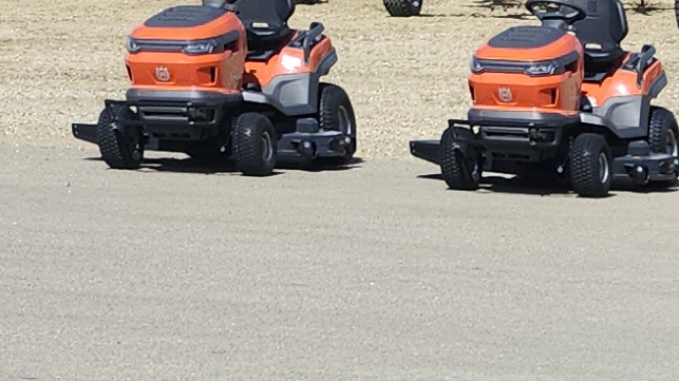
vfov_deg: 7.3
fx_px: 2807
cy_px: 911
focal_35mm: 156
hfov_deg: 11.7
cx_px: 1543
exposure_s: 1/1809
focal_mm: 5.54
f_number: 1.8
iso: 25
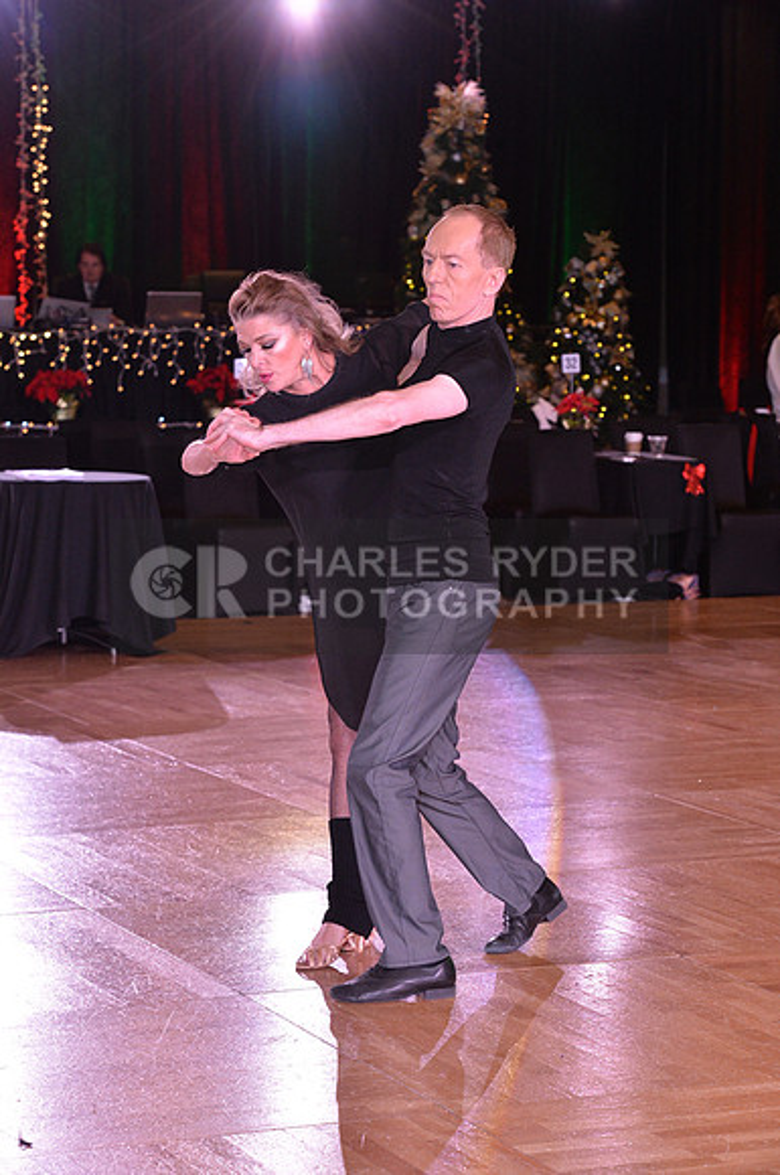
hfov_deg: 13.4
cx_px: 390
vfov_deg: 20.0
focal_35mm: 102
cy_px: 588
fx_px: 3325
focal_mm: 102
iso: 2000
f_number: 6.3
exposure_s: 1/250
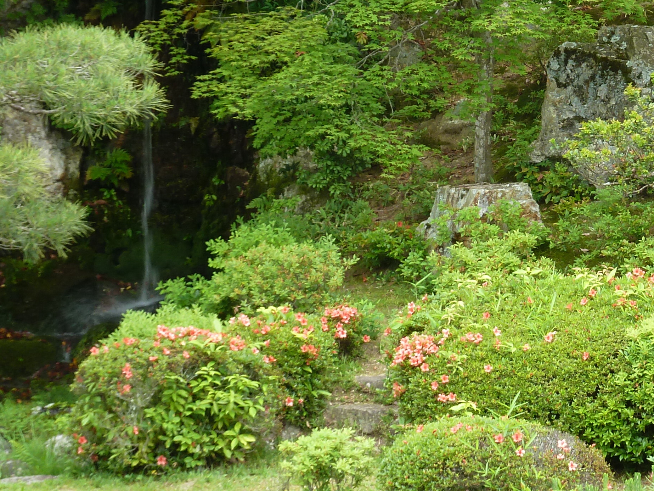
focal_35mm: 169
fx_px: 3193
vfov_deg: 8.8
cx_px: 546
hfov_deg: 11.6
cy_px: 218
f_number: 4.2
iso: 80
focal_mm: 12.8
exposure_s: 1/40
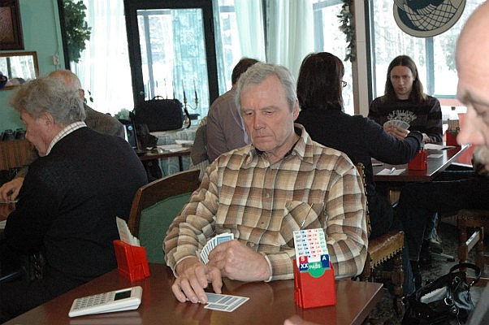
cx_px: 244
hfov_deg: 42.4
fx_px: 631
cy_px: 162
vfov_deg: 28.9
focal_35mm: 46
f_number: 5
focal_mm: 31
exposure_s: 1/60
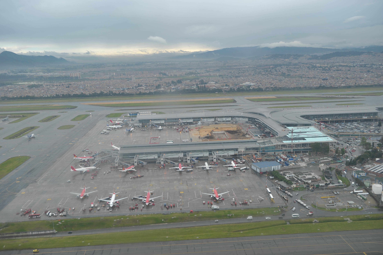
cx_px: 192
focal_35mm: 34
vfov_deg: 38.8
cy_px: 128
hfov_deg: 55.8
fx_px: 361
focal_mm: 34
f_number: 4
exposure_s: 1/250
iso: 200
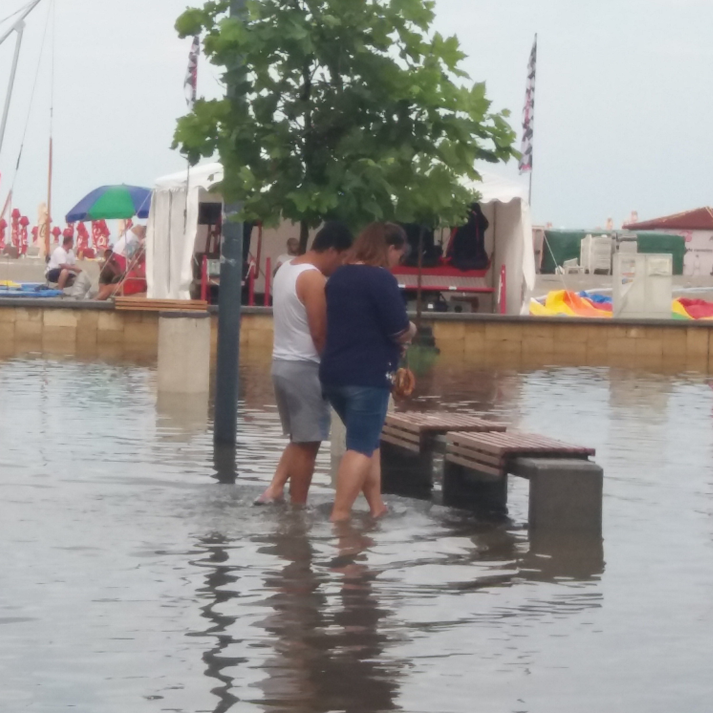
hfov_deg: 48.3
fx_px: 792
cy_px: 352
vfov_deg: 48.4
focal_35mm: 34
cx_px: 399
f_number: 1.9
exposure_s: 1/637
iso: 64
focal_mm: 3.7
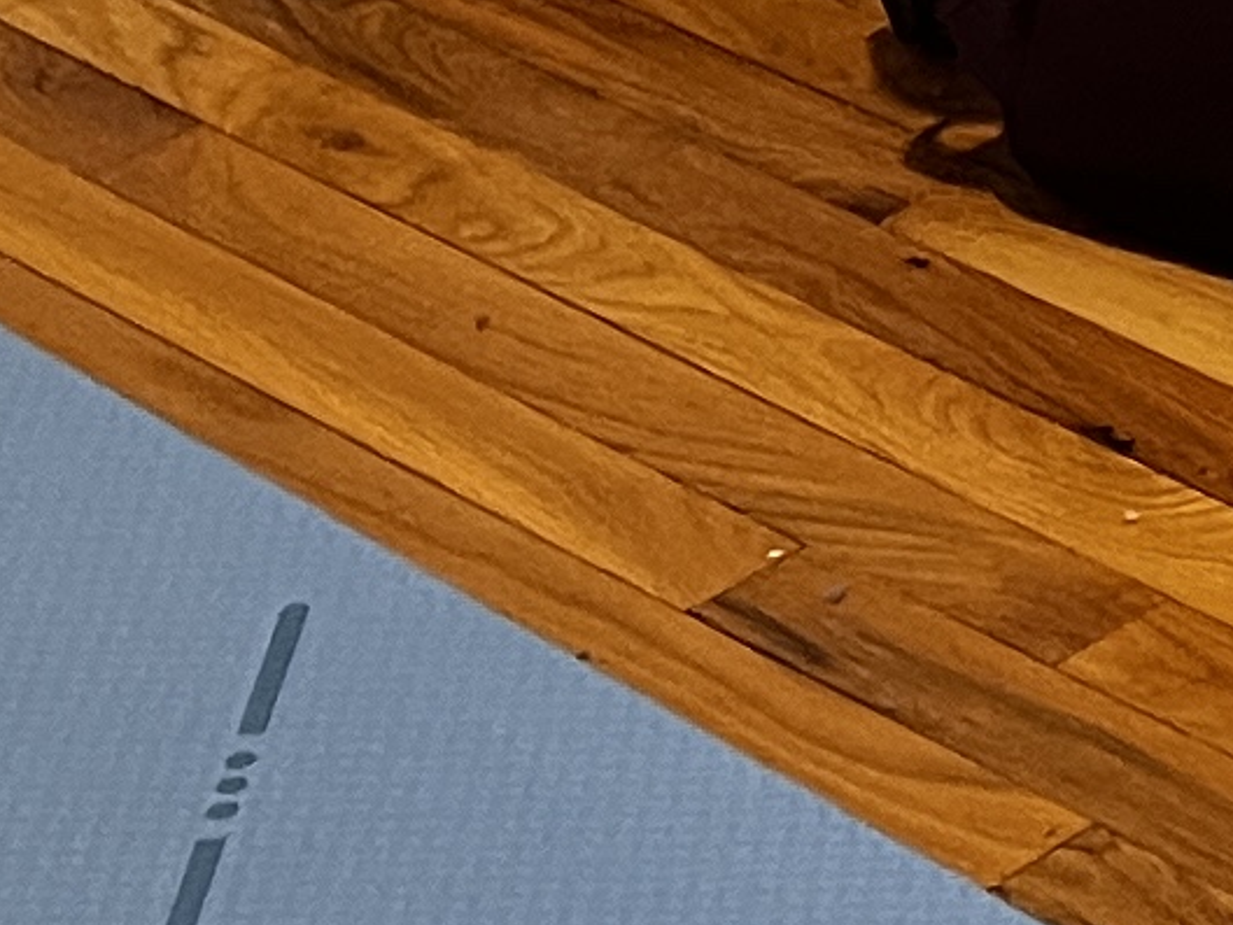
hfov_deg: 9.5
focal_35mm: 198
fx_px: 7054
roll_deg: +2.3
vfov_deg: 7.3
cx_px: 2254
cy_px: -813
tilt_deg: -20.4
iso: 250
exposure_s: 1/60
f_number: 1.5
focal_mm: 5.7
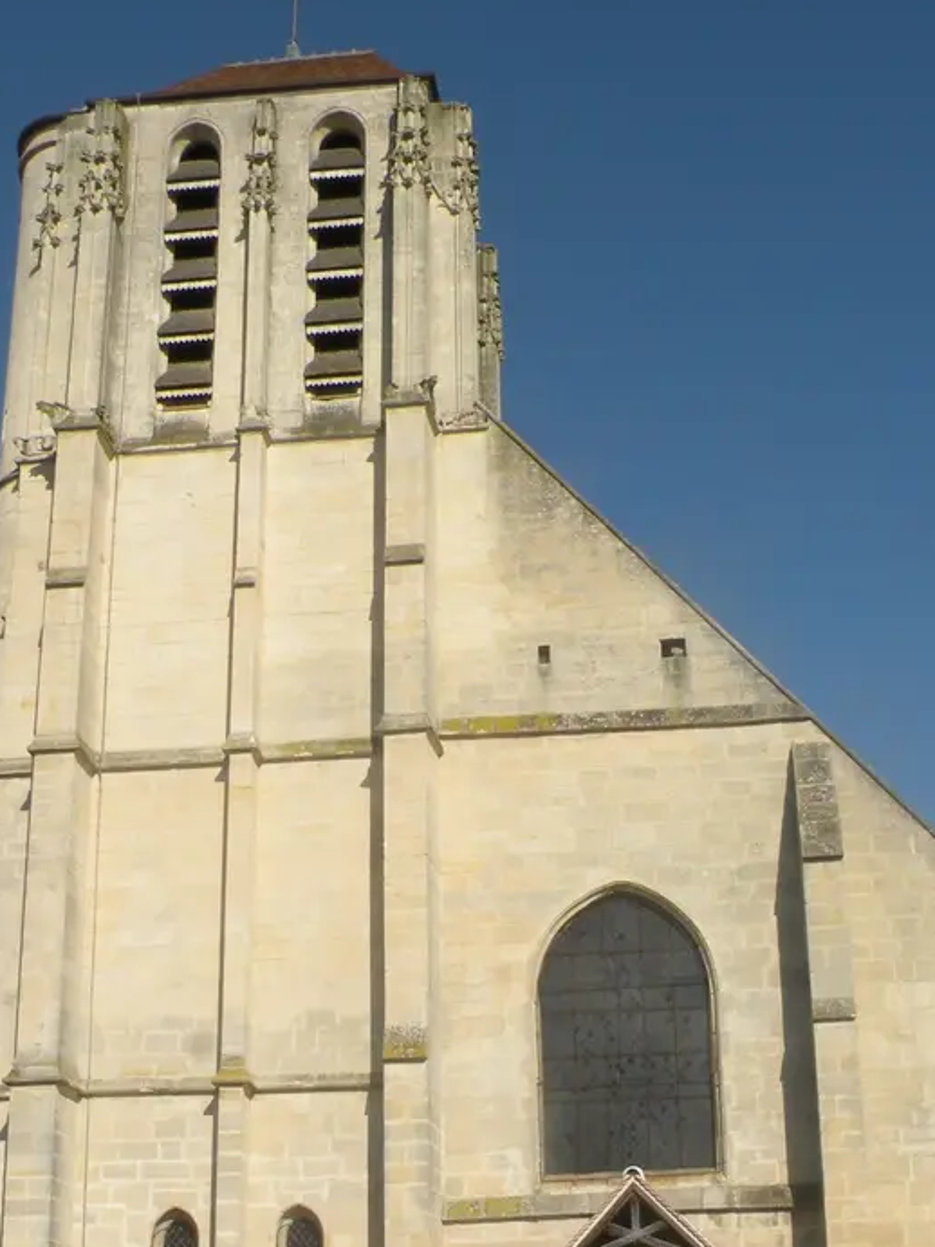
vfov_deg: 37.7
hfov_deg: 29.1
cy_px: 848
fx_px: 1801
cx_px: 543
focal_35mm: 50
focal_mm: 4.7
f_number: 8
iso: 64
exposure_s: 1/306
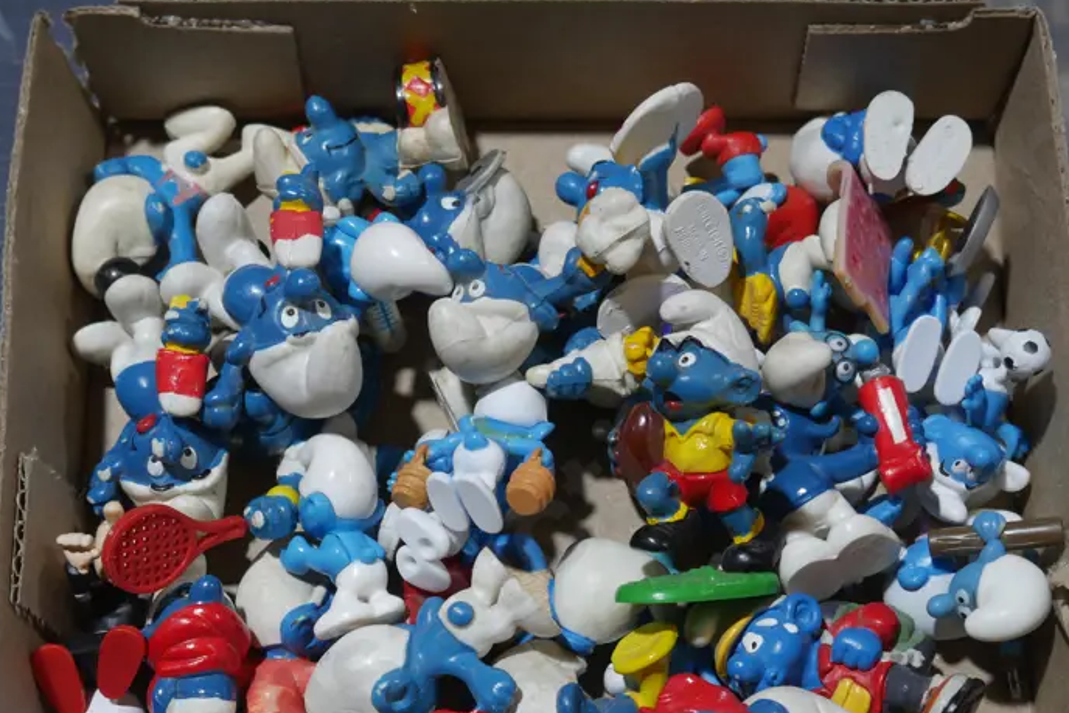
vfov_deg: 20.7
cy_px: 576
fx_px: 1930
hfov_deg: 30.9
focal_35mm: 65
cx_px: 497
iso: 200
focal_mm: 21
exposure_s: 1/60
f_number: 4.6
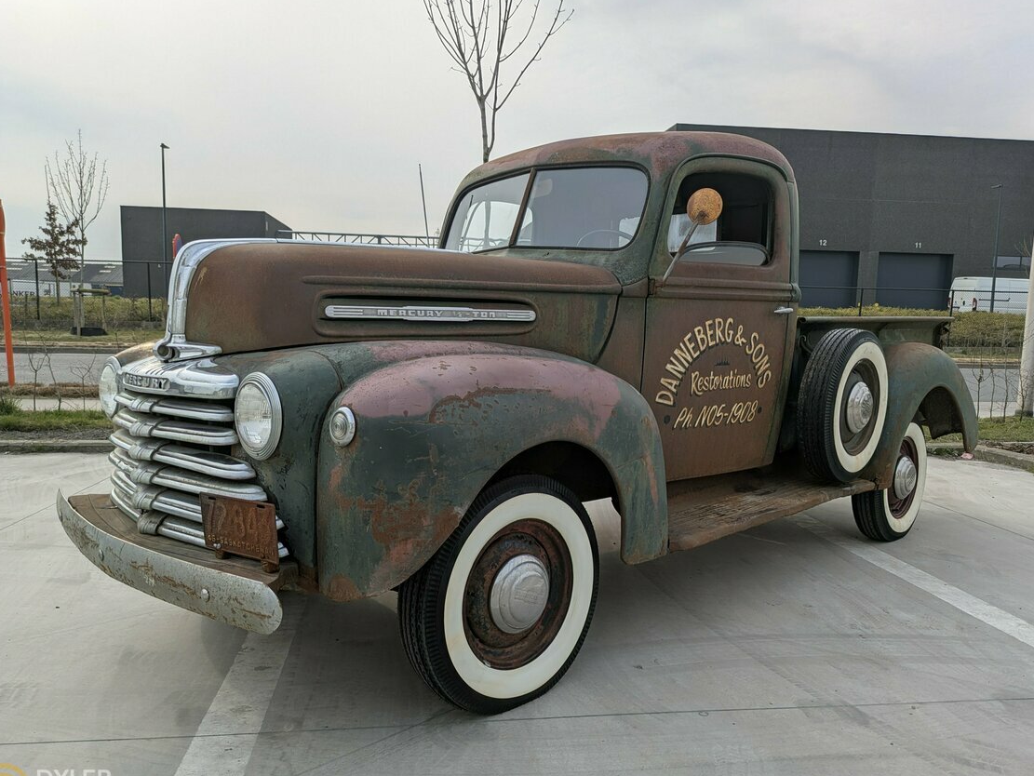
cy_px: 408
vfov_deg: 51.4
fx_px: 807
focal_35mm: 27
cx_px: 521
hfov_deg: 65.3
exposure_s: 1/1393
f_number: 1.89
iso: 44
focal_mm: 5.43
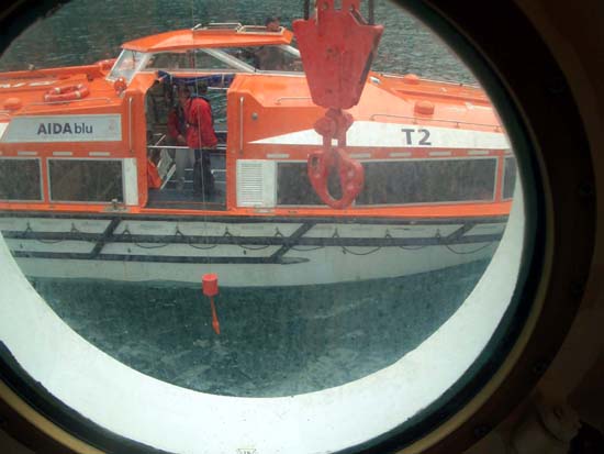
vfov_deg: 40.7
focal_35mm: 35
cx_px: 302
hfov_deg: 52.6
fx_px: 611
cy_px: 227
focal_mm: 5.8
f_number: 4.3
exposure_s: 1/80
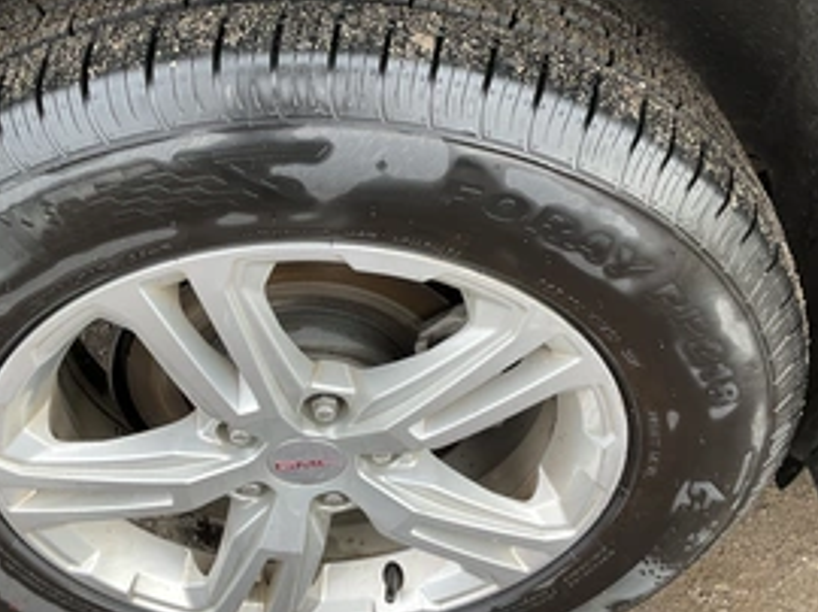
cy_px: 285
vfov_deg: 33.5
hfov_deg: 43.6
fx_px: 1015
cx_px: 324
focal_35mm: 43
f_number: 1.8
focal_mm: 3
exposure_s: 1/139
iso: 20
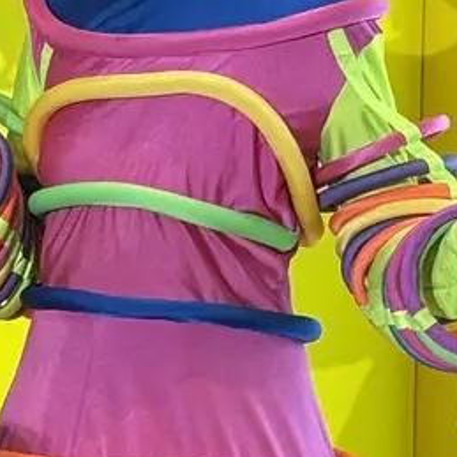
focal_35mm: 262
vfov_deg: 6.7
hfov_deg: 6.6
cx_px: -245
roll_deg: +0.8
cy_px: 452
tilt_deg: -5.0
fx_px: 3913
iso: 200
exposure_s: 1/113
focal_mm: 6.76
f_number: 1.78
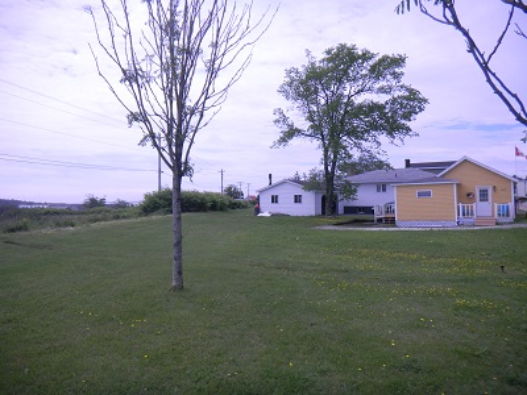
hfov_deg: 63.4
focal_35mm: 28
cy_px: 198
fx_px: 426
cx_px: 264
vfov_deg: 49.7
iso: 80
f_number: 7.9
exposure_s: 1/284
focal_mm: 5
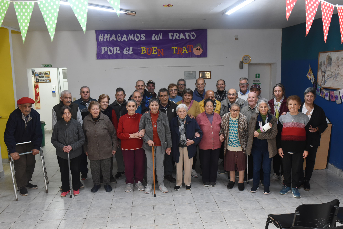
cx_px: 172
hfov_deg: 54.4
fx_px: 334
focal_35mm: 35
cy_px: 114
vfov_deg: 37.9
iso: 3200
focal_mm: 35
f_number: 5
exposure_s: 1/125
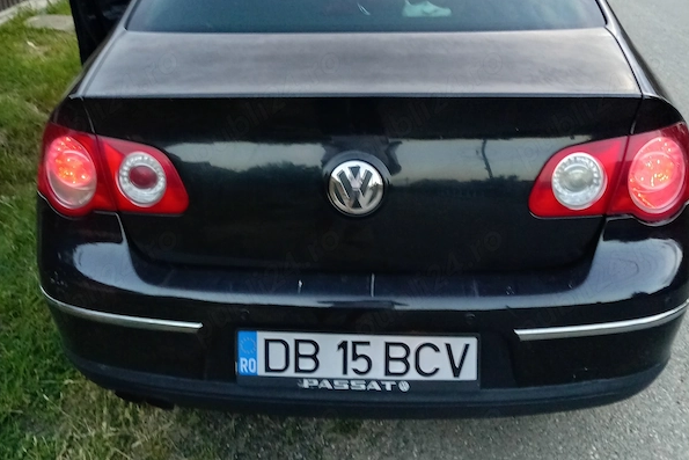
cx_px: 346
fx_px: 670
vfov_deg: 37.4
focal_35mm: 35
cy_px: 147
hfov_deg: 54.4
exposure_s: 1/25
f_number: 1.8
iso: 329
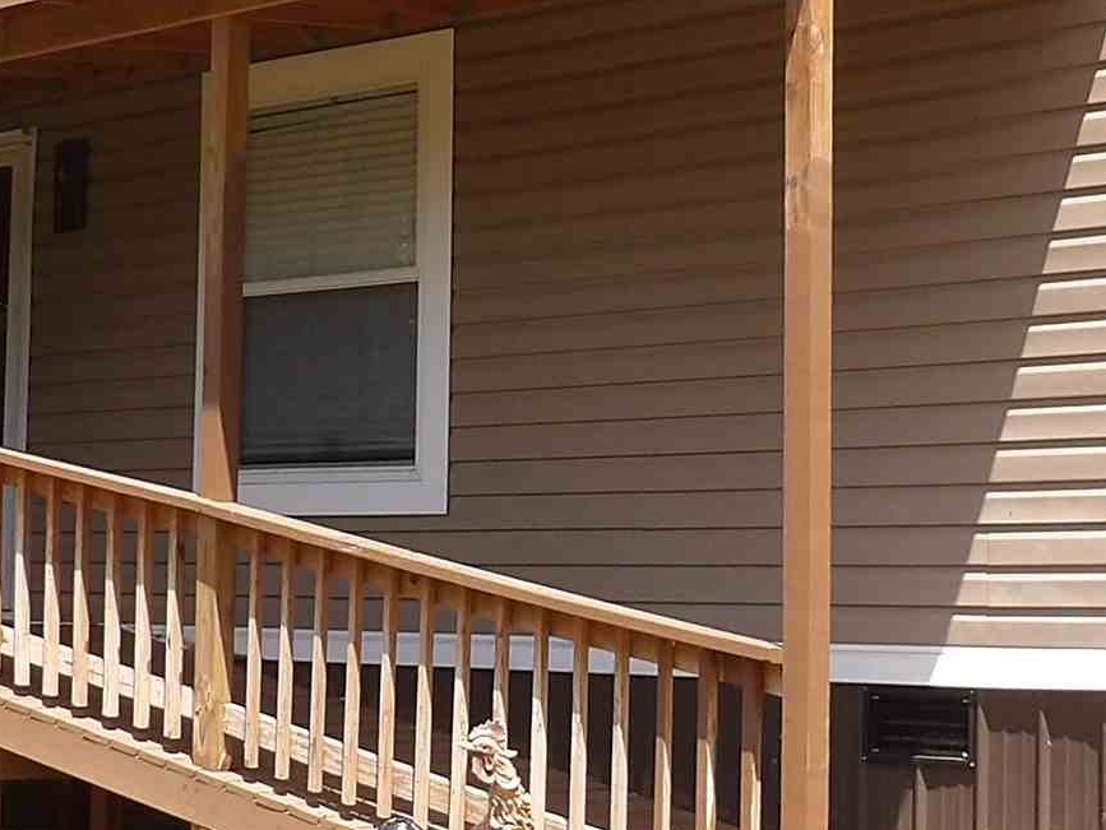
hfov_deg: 23.0
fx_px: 2717
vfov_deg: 17.4
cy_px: 376
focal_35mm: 85
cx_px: 573
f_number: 3.2
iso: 100
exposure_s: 1/532
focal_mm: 4.3
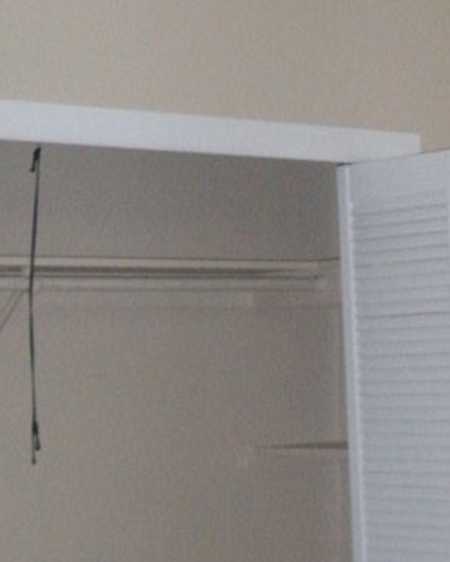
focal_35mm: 113
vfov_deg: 17.0
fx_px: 1881
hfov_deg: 13.4
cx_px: 483
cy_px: 339
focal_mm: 5.9
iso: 400
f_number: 3.8
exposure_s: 1/60
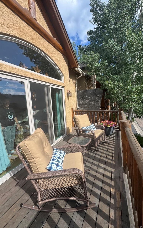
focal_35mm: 15
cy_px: 115
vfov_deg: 101.5
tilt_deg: -6.4
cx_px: 71
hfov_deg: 74.8
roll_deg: +3.2
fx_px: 94
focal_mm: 2.22
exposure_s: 1/1063
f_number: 2.2
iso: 50
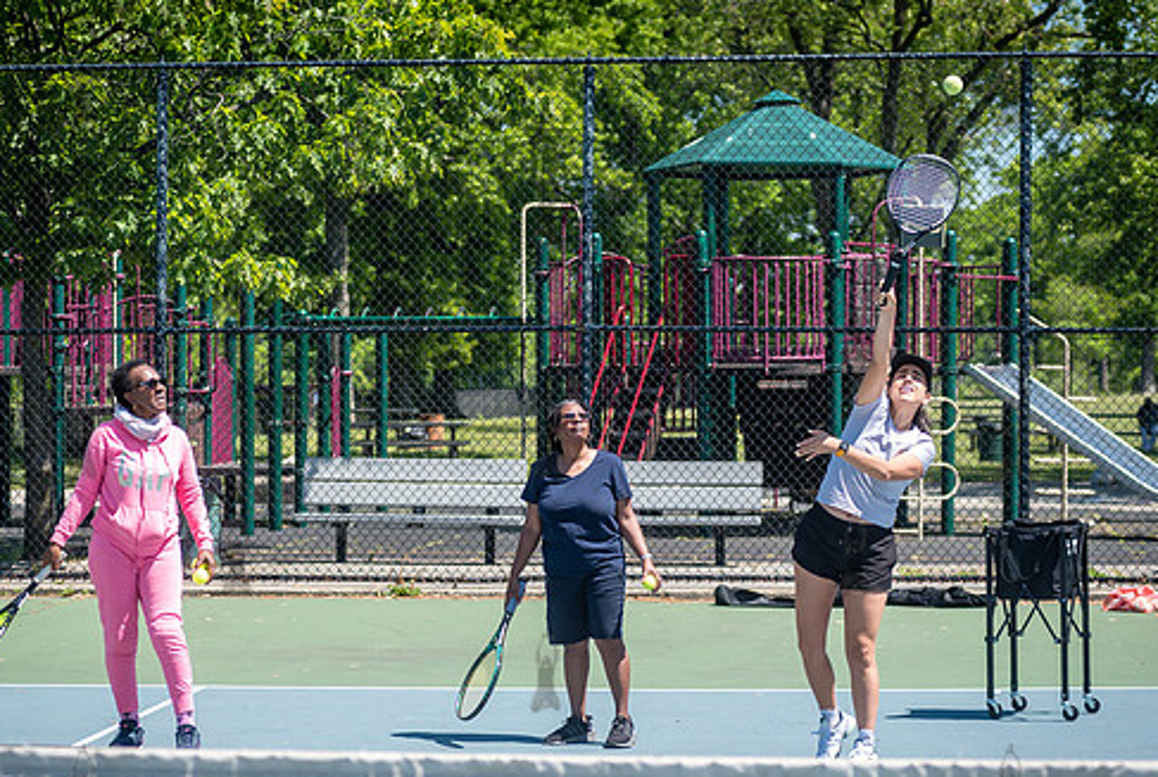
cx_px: 619
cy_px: 391
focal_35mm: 108
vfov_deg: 12.7
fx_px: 3481
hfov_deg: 18.9
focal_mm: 80
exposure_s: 1/1250
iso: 200
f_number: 3.5
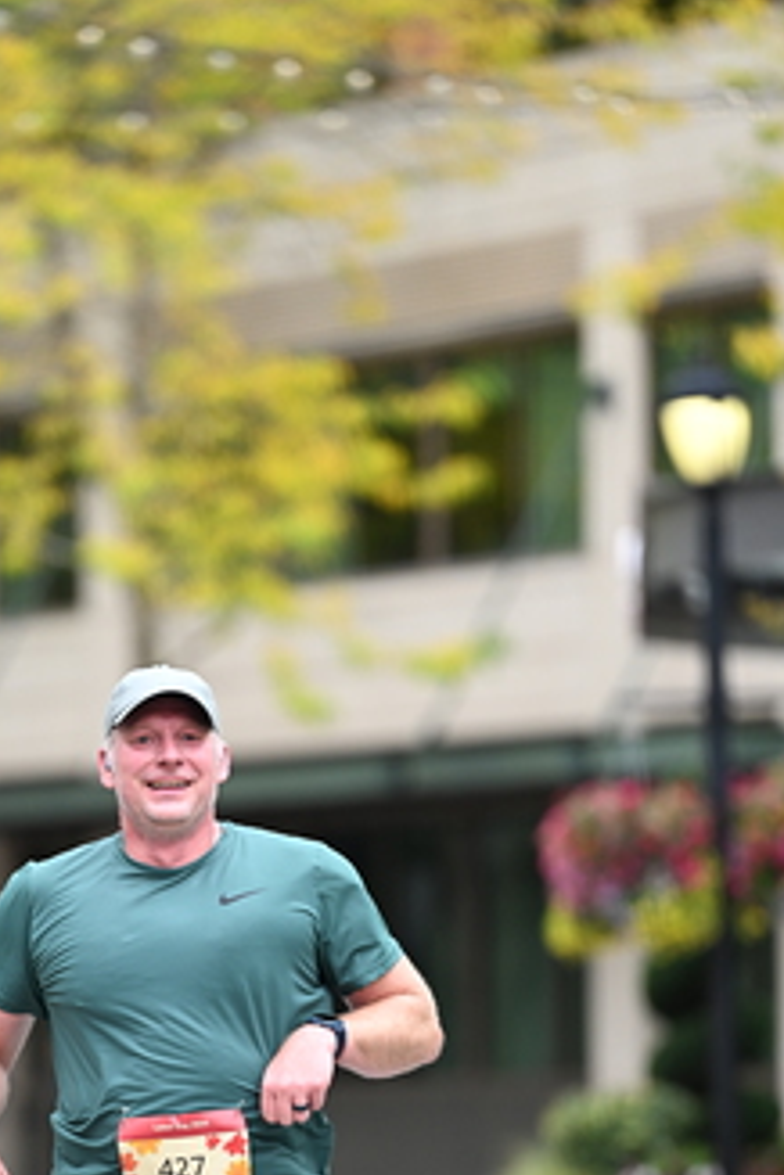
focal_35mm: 336
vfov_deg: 6.1
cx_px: 196
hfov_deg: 4.1
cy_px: 906
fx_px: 10975
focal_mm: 200
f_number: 2.8
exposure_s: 1/1600
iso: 640
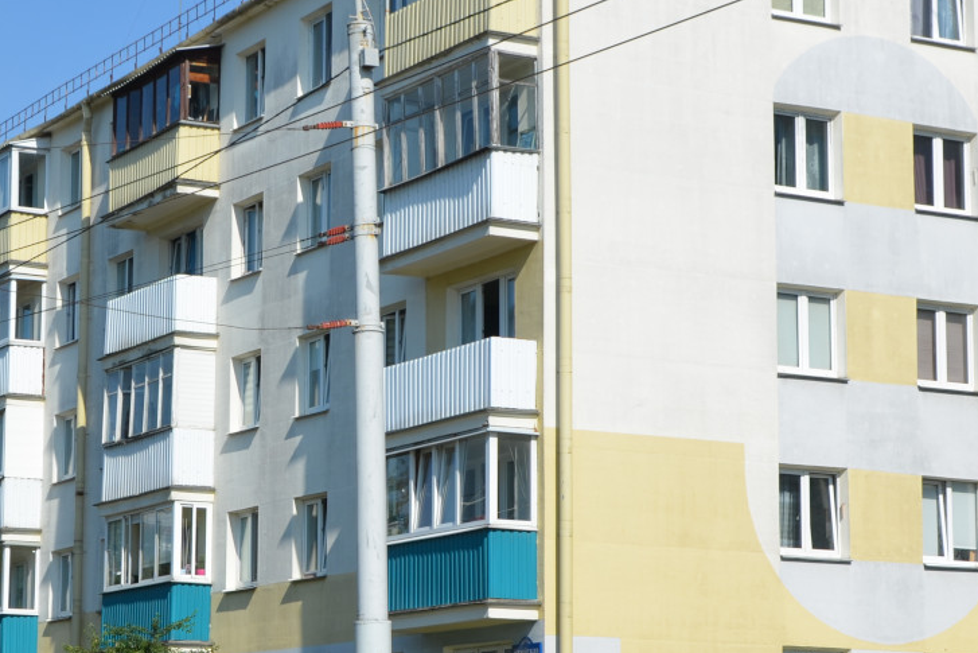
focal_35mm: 99
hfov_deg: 20.6
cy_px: 405
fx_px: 2690
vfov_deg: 13.8
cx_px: 371
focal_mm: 32
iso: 100
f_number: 9
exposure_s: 1/320
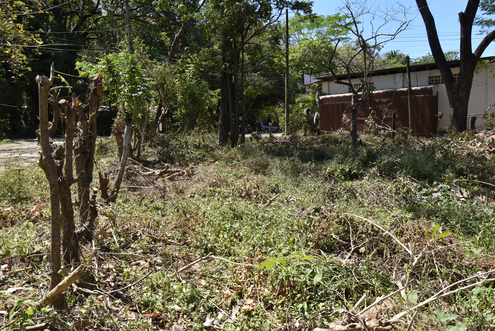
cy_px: 166
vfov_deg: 43.6
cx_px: 248
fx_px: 413
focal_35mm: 30
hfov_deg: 61.9
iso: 100
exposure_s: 1/160
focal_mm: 20
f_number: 8
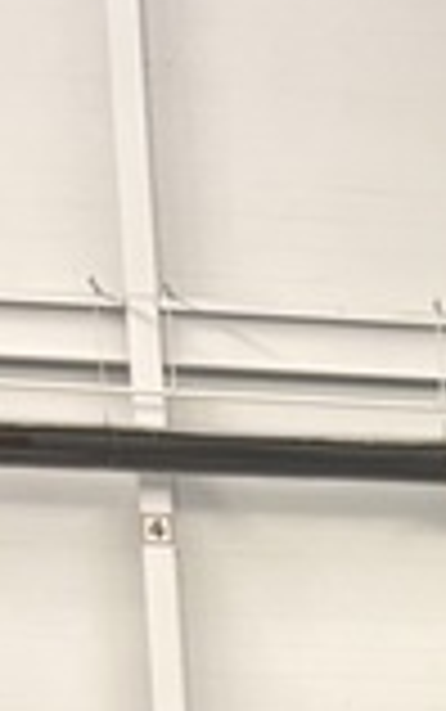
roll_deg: -1.1
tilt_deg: -13.3
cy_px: 1872
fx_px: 3475
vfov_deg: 9.8
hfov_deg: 6.8
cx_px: 1216
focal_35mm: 179
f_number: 1.6
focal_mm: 5.96
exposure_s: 1/74
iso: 125
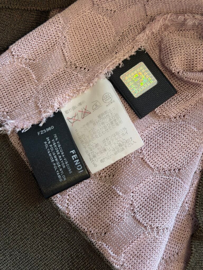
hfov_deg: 30.3
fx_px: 375
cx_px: 102
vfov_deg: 39.7
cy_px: 135
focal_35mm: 48
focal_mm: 6.76
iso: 80
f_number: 1.78
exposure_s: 1/121
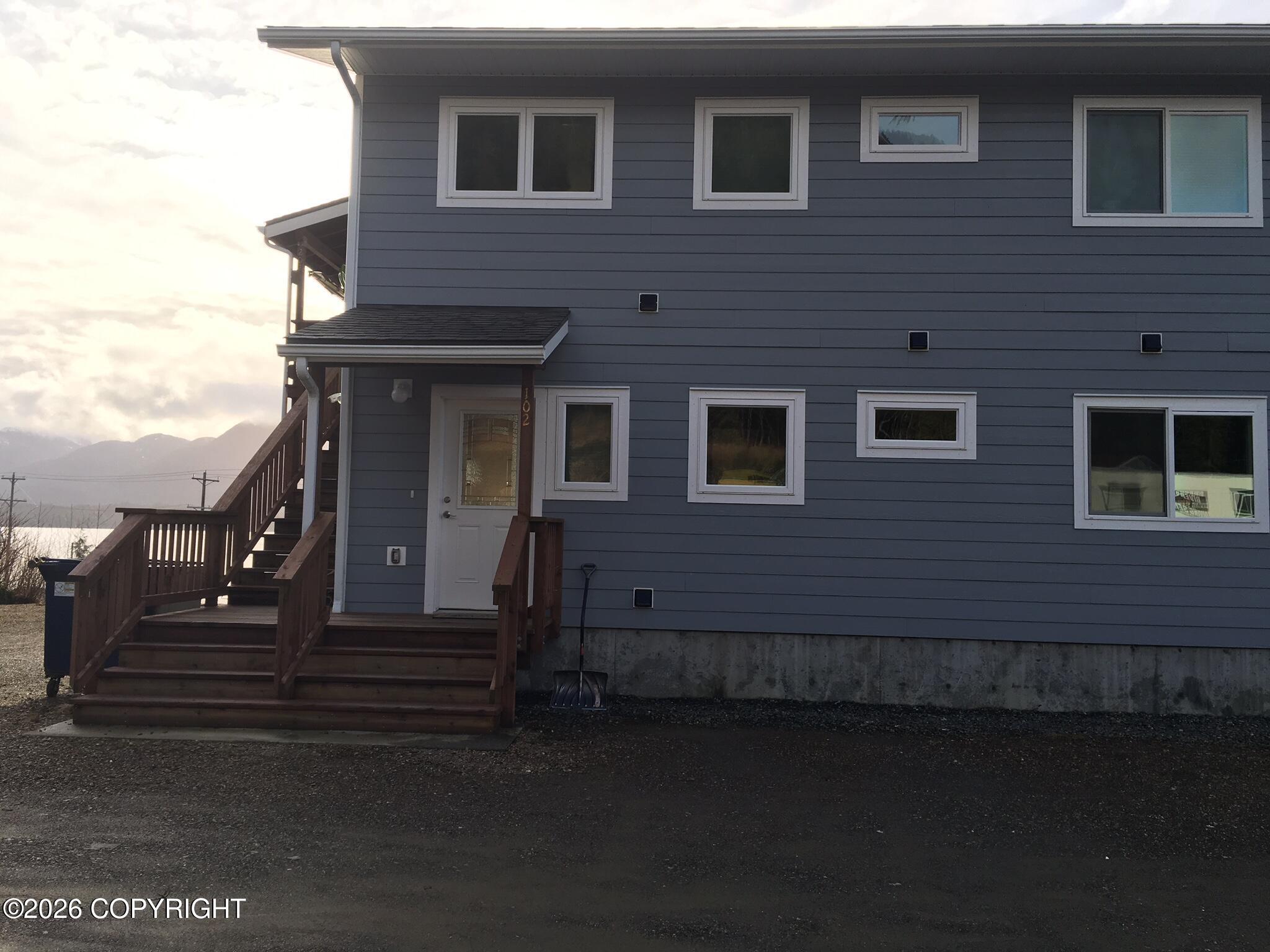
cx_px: 635
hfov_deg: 61.7
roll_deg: -1.4
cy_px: 476
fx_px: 1064
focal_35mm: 29
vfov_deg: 48.2
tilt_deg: +5.3
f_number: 2.2
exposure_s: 1/610
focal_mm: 4.15
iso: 25
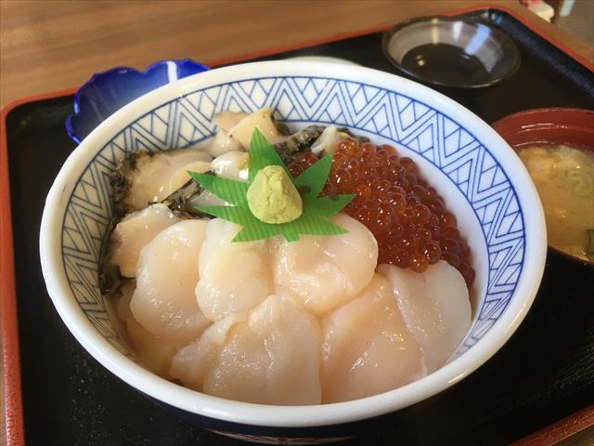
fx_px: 498
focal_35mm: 29
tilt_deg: -47.6
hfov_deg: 61.7
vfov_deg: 48.2
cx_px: 297
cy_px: 223
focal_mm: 4.15
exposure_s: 1/30
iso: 32
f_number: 2.2
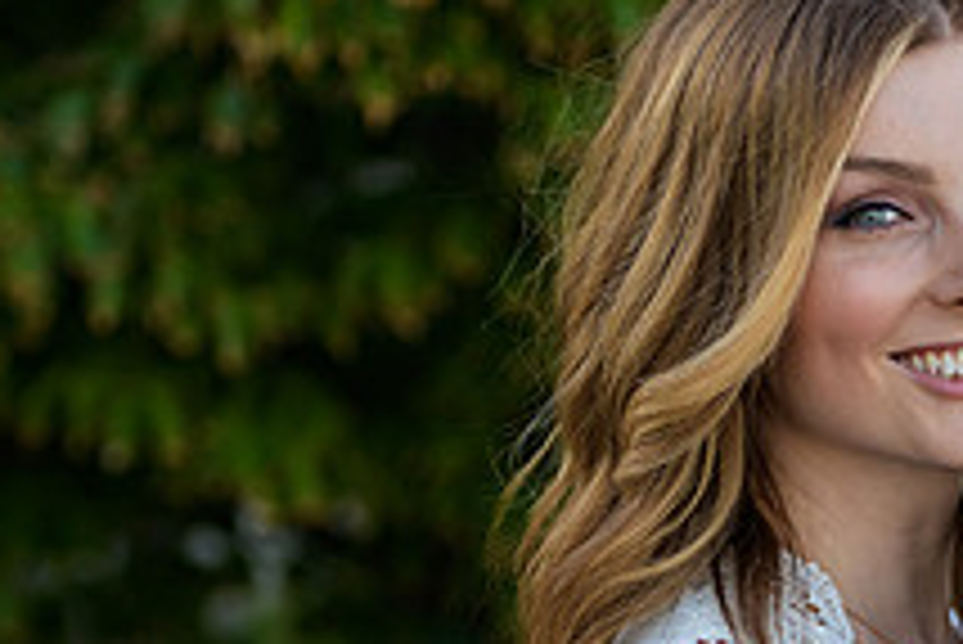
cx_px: 886
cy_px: 493
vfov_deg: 6.3
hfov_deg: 9.4
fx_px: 5808
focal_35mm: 217
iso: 200
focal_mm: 80
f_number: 3.2
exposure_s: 1/250
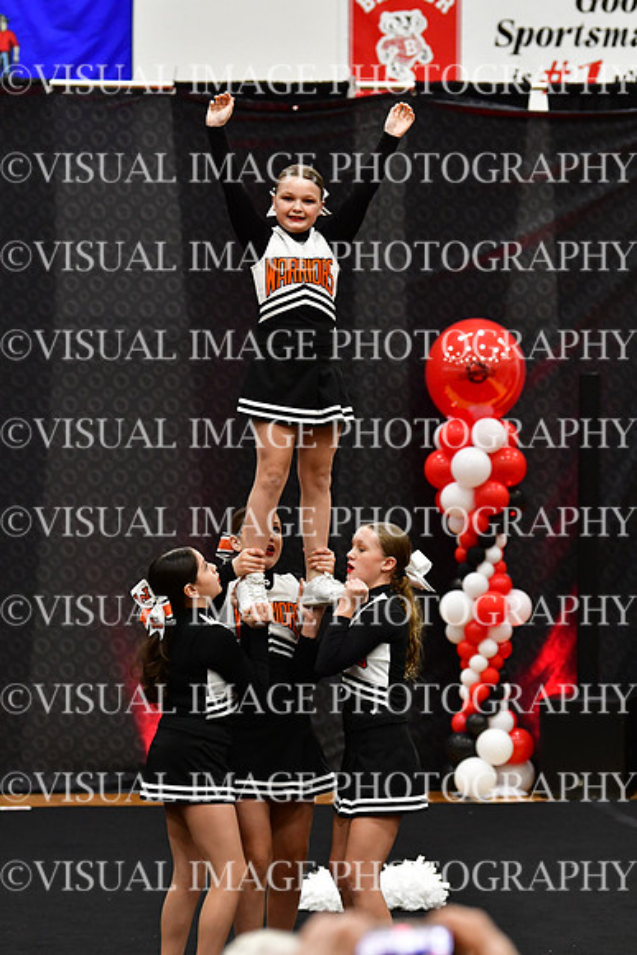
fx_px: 5172
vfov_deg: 10.5
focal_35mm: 195
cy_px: 478
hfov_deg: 7.0
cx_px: 318
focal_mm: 130
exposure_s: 1/500
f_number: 3.5
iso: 4000
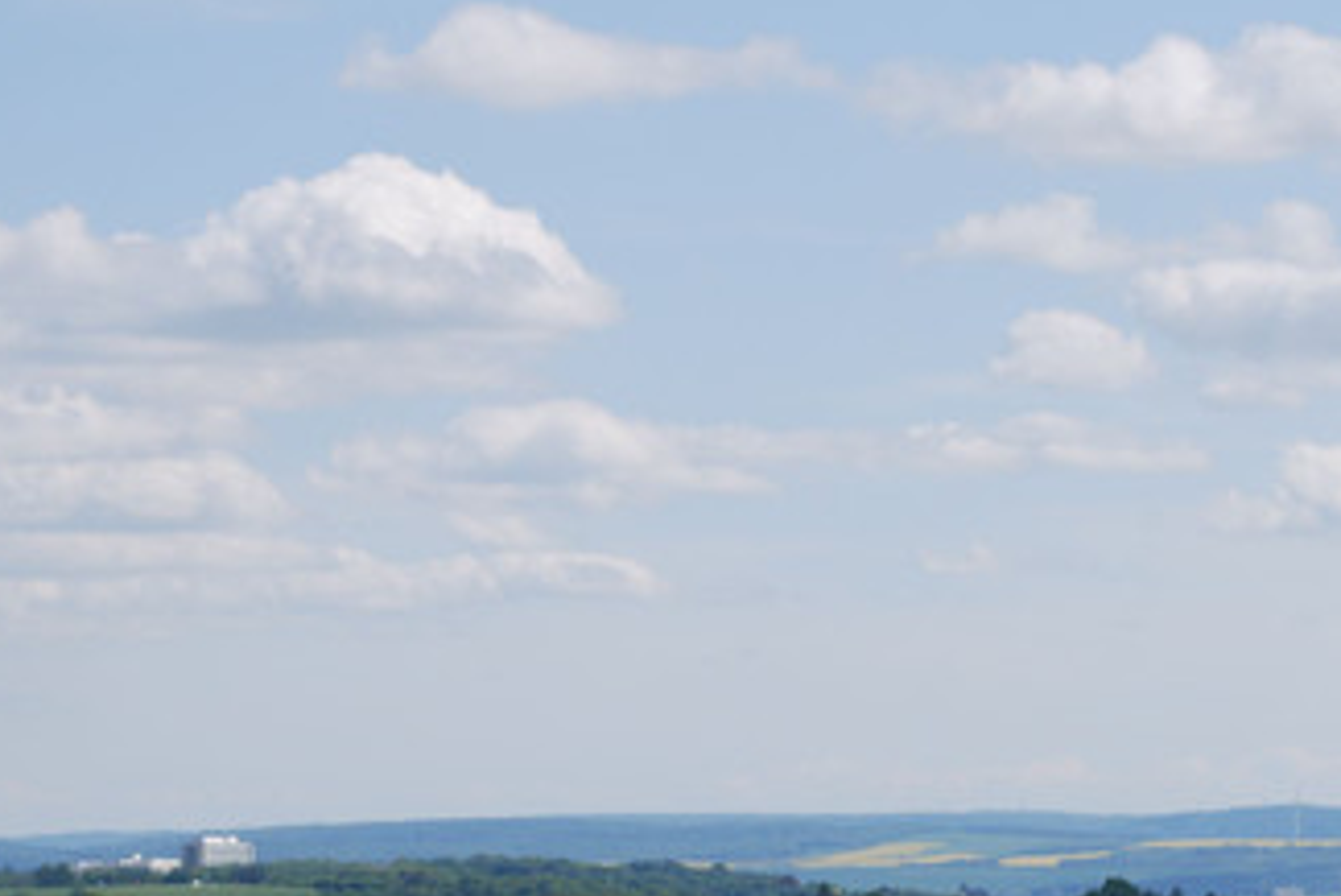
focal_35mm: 207
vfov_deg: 6.6
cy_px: 739
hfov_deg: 9.9
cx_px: 999
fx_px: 7714
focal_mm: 70
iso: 100
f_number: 5.6
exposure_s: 1/500
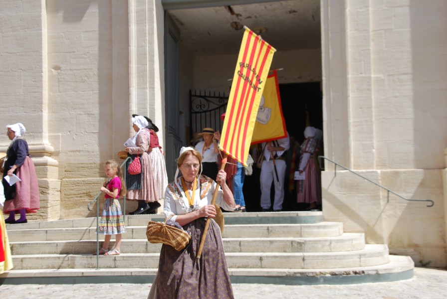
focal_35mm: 57
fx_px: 709
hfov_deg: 35.0
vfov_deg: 23.9
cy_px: 150
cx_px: 224
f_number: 8
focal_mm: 38
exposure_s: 1/250
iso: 100
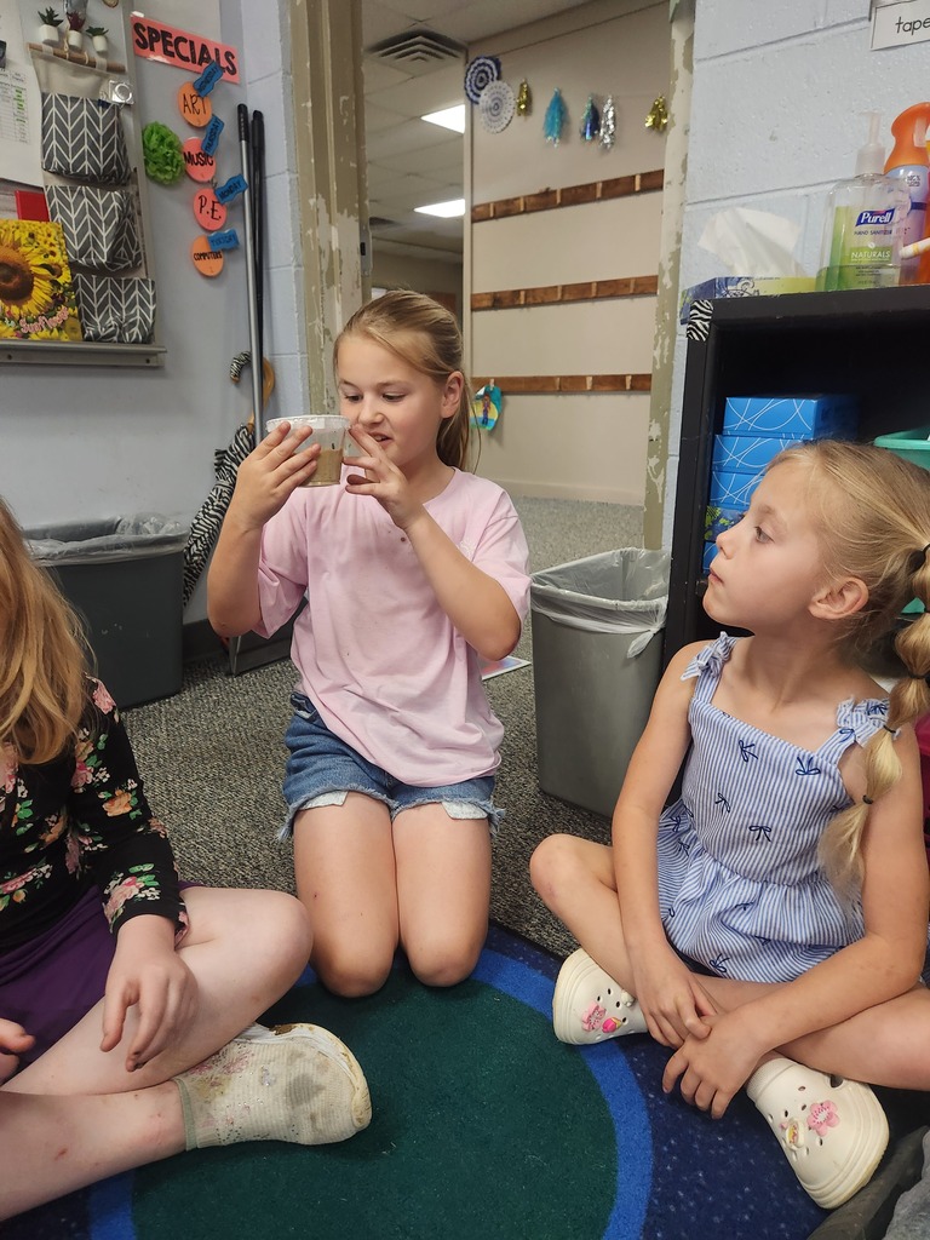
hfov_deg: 58.9
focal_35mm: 23
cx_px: 465
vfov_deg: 73.9
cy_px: 620
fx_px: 824
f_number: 1.8
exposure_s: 1/120
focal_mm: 5.4
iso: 320
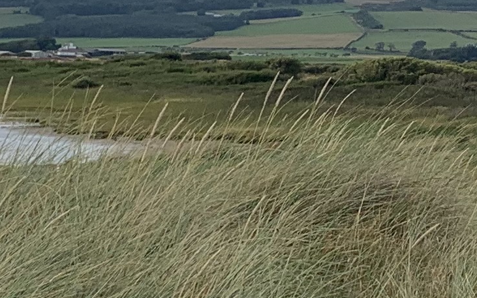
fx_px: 1976
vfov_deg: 8.6
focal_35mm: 152
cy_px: 145
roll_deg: -1.8
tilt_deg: -2.4
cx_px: 405
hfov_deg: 13.7
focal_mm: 4.25
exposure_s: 1/1916
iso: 25
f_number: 1.8
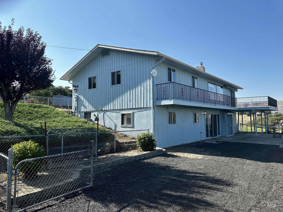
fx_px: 196
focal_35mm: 24
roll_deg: +0.9
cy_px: 106
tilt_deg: +4.0
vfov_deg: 56.8
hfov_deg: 71.6
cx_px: 142
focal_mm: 6.86
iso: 80
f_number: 1.78
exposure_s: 1/3058
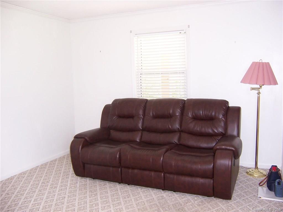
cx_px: 142
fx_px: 270
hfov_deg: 55.4
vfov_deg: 42.9
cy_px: 106
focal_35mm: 33
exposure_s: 1/60
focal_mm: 5.5
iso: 140
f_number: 2.8
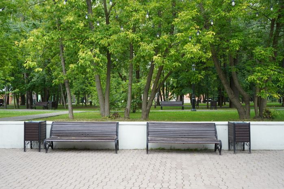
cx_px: 142
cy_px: 94
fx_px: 252
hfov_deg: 58.7
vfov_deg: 41.1
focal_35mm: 32
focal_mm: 32
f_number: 4
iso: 640
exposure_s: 1/160
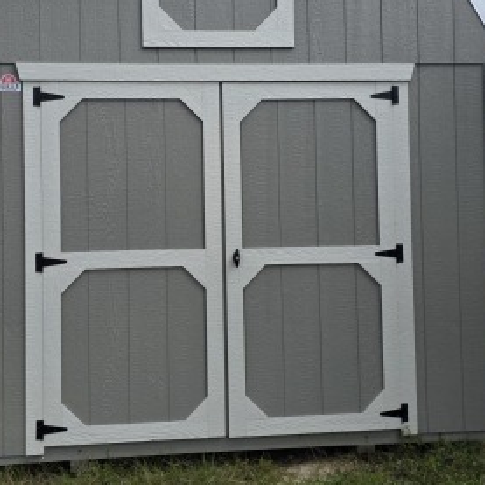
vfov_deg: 35.7
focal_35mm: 47
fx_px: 745
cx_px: 203
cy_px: 163
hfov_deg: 36.0
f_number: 1.7
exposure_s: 1/7626
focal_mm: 6.3
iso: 80
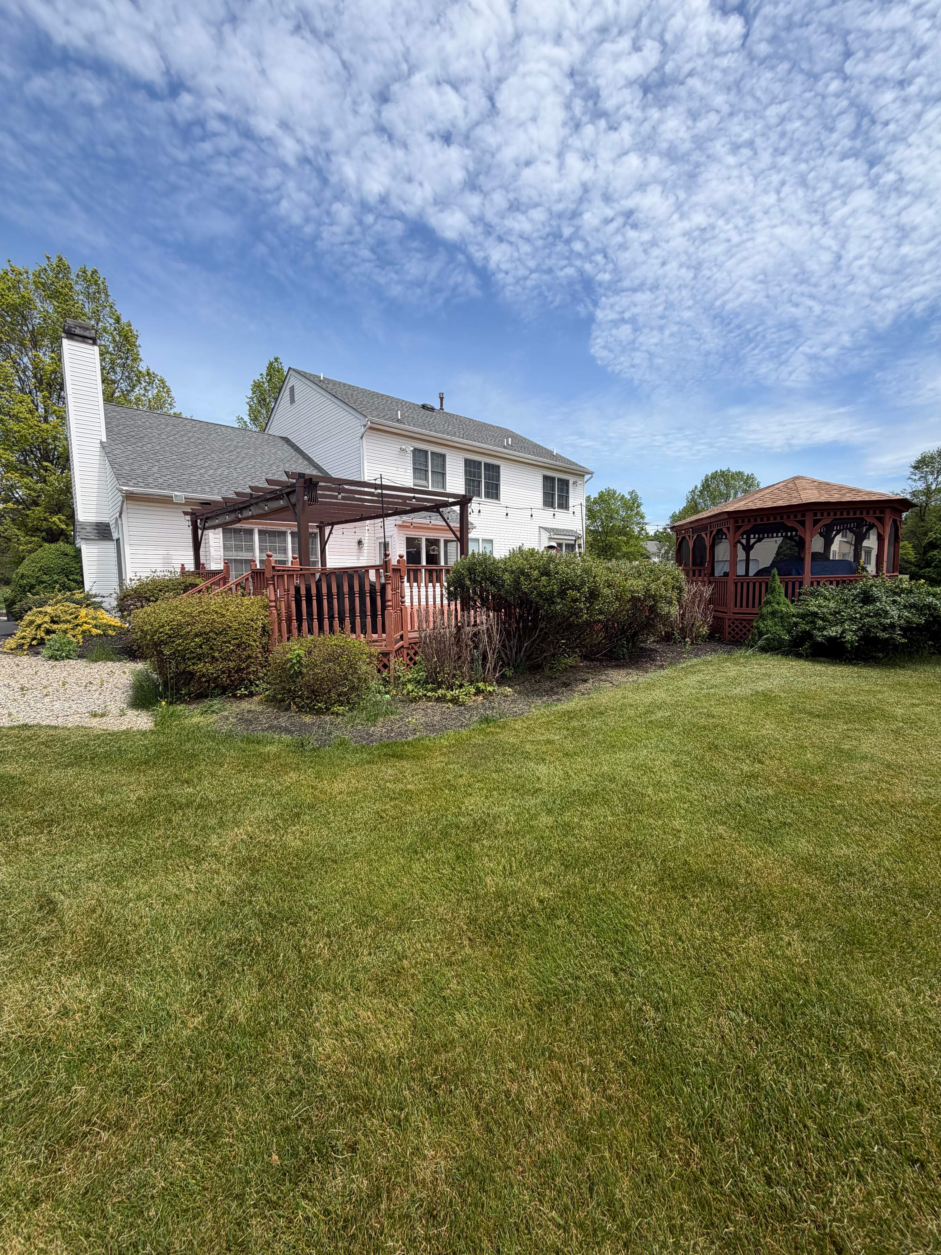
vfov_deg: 102.1
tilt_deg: -4.0
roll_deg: +2.7
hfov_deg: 85.7
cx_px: 470
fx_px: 507
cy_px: 628
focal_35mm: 14
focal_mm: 2.22
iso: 25
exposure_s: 1/770
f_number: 2.2
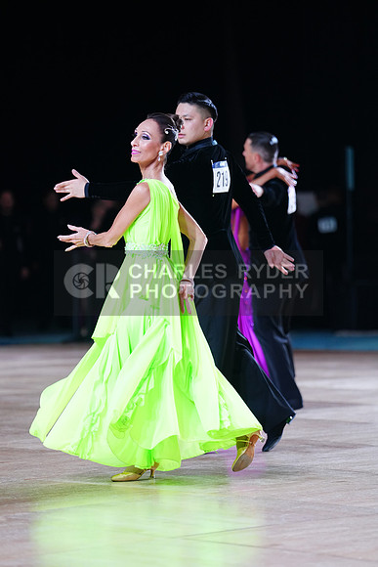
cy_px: 284
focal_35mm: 164
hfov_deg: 8.4
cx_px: 189
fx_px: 2581
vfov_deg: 12.5
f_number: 2.8
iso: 1250
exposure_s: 1/640
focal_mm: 164
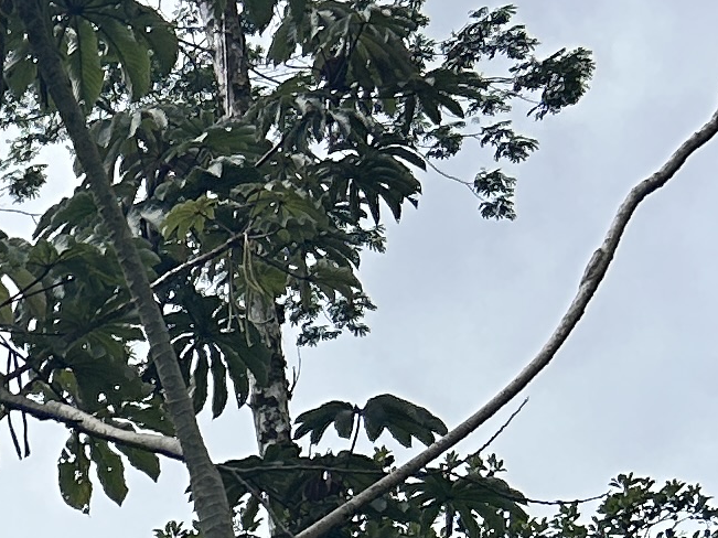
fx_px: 3339
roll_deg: -2.2
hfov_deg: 10.6
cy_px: 1171
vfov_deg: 8.6
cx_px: -969
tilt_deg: +18.7
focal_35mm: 161
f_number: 1.5
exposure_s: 1/5882
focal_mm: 5.7
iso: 50
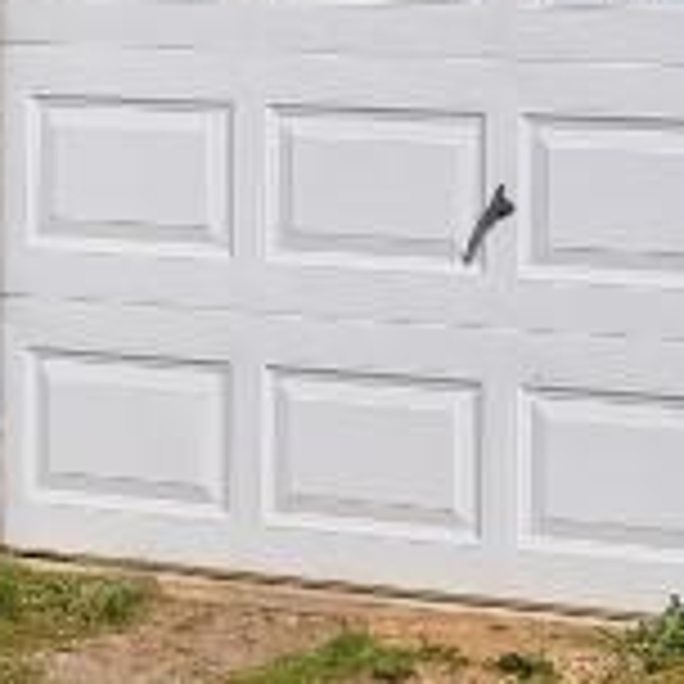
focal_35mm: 188
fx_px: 4203
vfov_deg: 9.1
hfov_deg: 9.3
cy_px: -308
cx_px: 446
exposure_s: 1/500
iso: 200
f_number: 11
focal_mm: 28
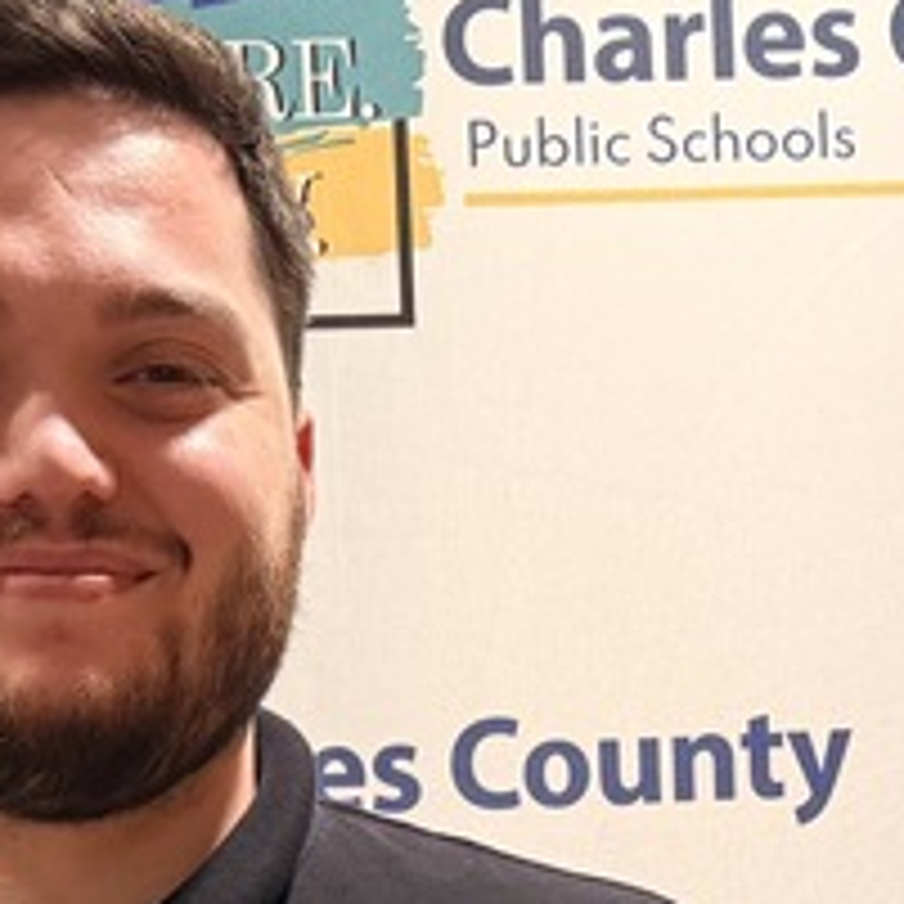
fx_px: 3191
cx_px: 247
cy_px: 1421
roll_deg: +2.5
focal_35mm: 108
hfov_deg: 16.1
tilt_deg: -3.4
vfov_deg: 14.8
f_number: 1.78
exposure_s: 1/60
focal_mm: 6.76
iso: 200
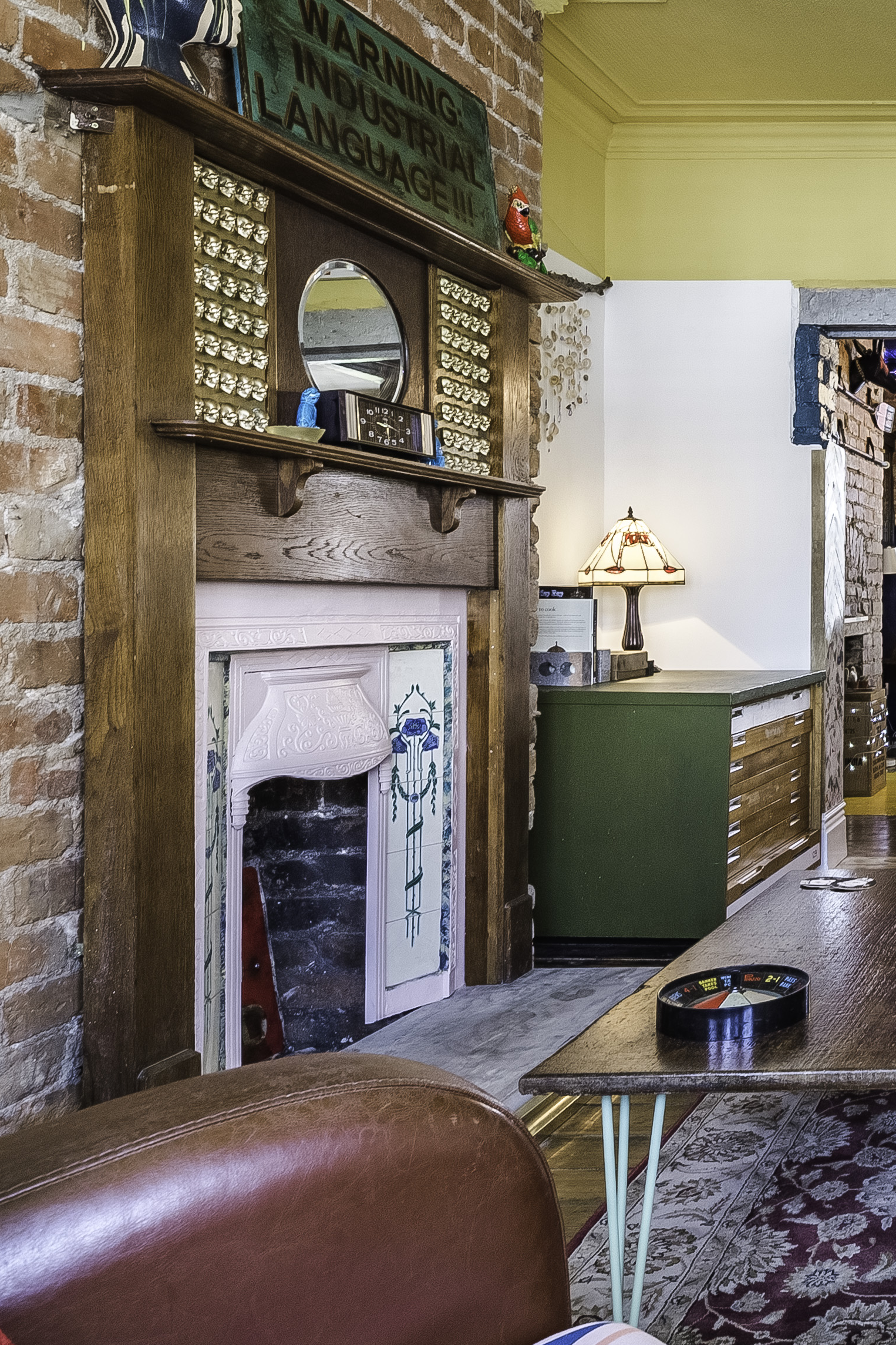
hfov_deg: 30.9
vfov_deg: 60.0
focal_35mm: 31
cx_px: 1221
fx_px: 1157
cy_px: 578
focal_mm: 12
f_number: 8
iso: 400
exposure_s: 1/200
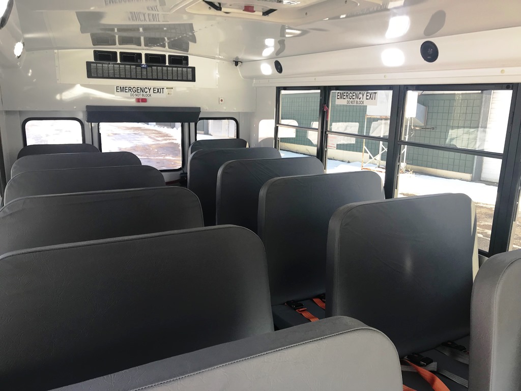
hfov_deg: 63.4
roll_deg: -1.8
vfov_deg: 49.7
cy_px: 196
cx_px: 260
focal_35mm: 28
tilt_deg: -9.2
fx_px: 421
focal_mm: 3.99
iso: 25
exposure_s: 1/90
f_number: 1.8
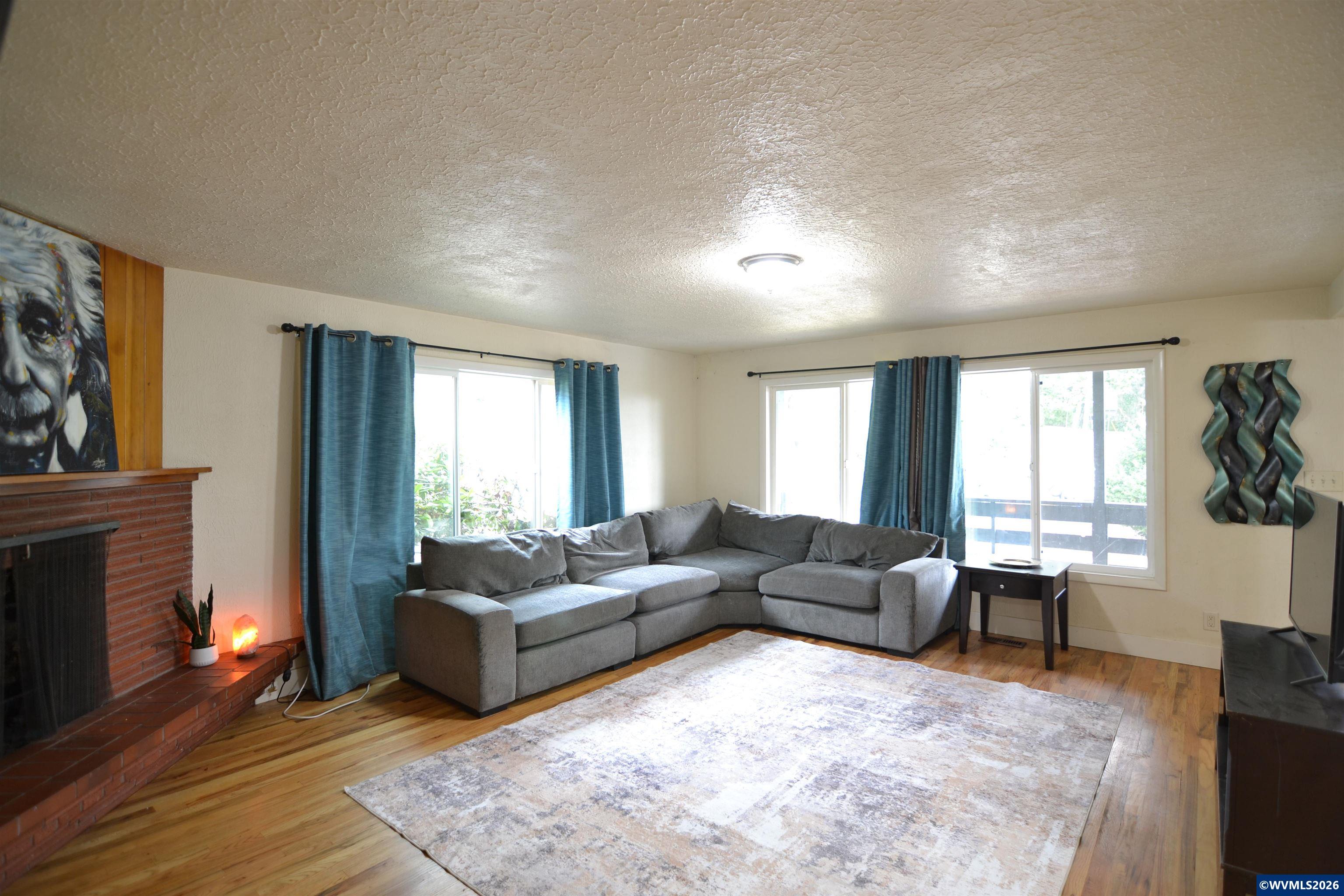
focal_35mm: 16
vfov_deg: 72.1
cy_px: 448
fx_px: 616
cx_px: 672
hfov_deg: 95.0
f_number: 2.8
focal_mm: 11
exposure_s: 1/6
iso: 100
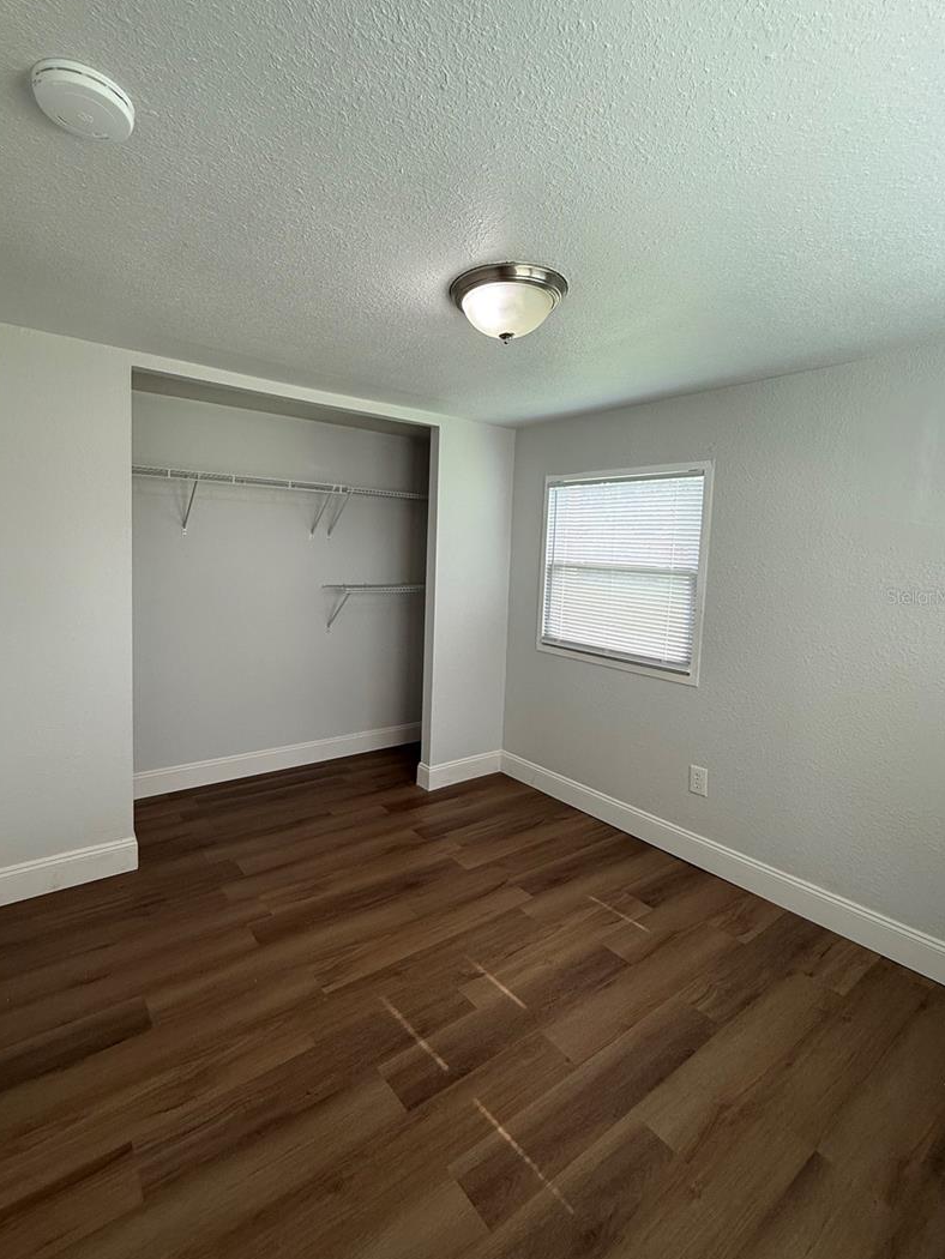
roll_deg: -2.1
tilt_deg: -4.5
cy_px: 596
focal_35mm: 16
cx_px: 432
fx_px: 582
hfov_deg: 78.0
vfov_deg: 94.4
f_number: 2.2
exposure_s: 1/120
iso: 100
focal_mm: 2.22
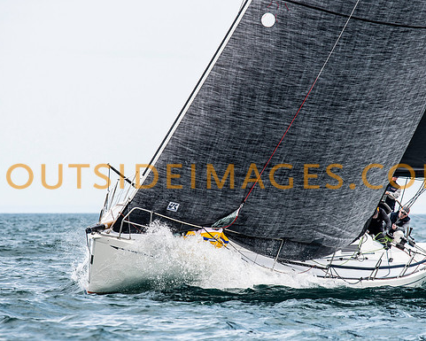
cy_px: 170
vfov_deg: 2.9
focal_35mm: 541
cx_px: 197
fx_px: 6822
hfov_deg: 3.6
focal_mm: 300
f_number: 5.6
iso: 400
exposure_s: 1/1250
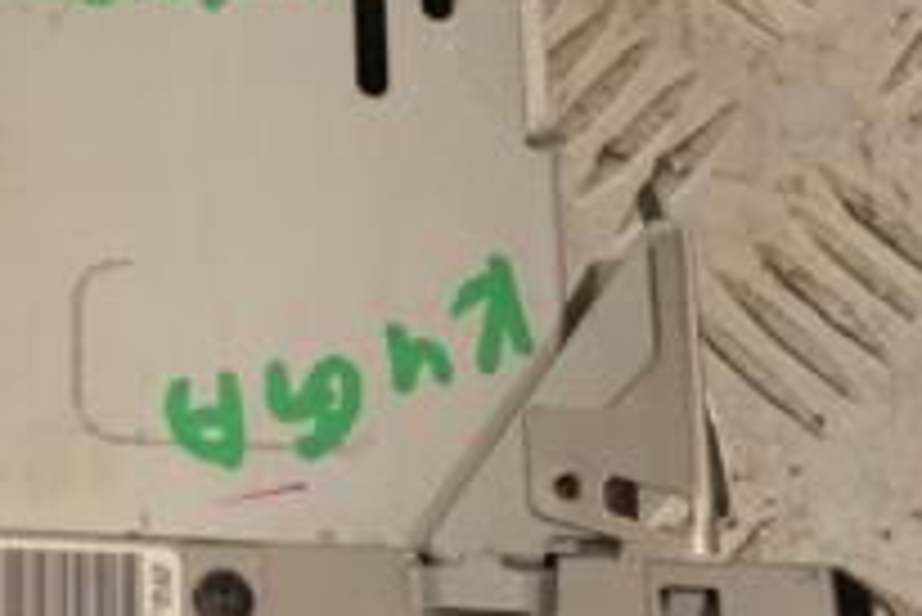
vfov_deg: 12.0
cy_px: 121
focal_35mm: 114
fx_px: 2922
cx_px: -315
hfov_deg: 16.8
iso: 3200
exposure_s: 1/400
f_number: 10
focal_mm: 26
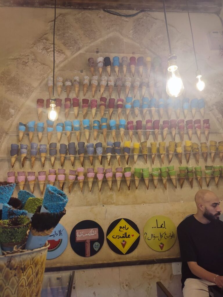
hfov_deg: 54.9
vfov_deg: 69.4
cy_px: 148
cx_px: 112
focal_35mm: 25
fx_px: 215
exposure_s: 1/33
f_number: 1.9
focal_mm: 6.04
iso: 108
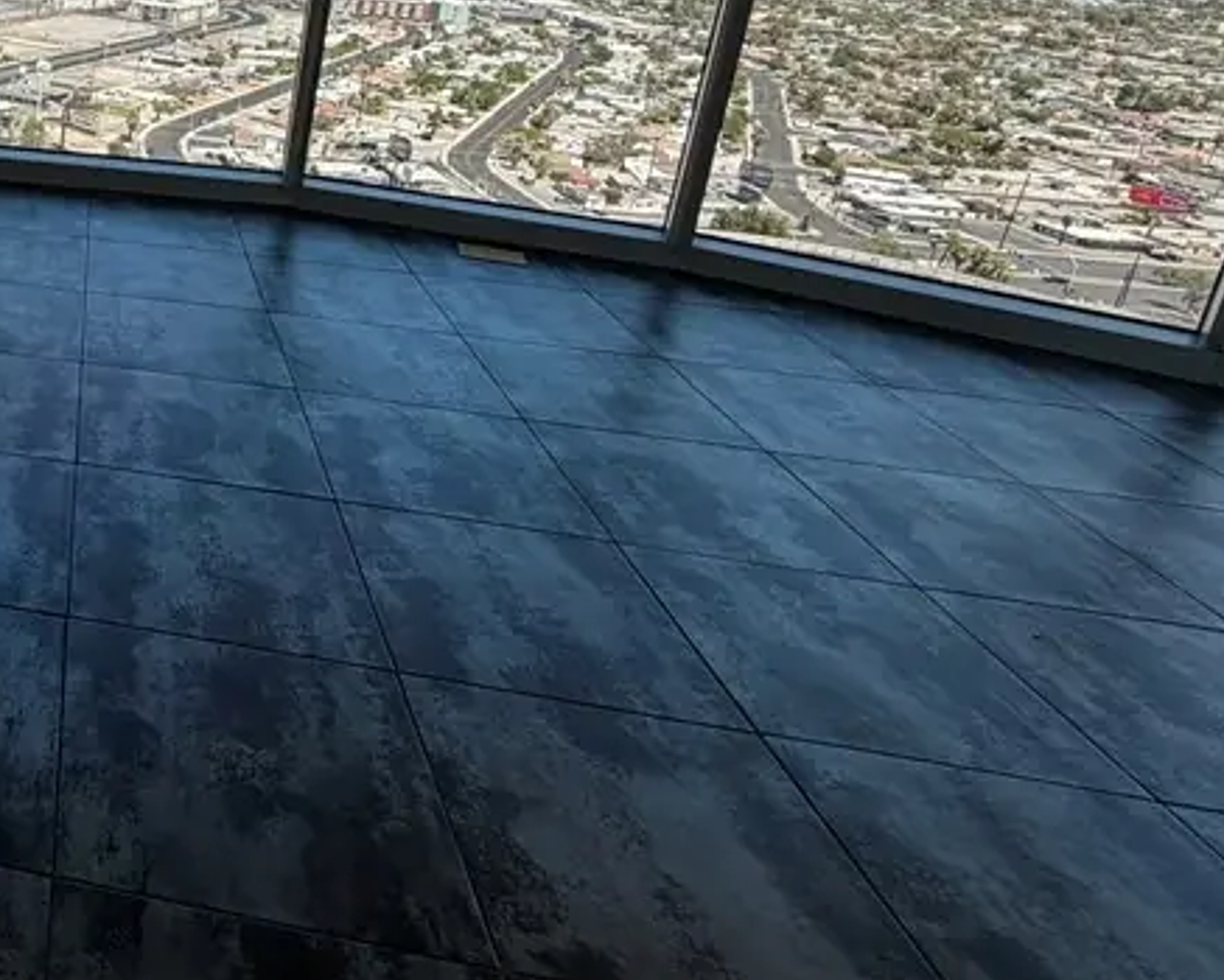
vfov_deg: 43.2
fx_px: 1160
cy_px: 165
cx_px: -115
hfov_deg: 43.4
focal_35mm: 32
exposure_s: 1/770
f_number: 2.2
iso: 40
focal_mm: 2.22
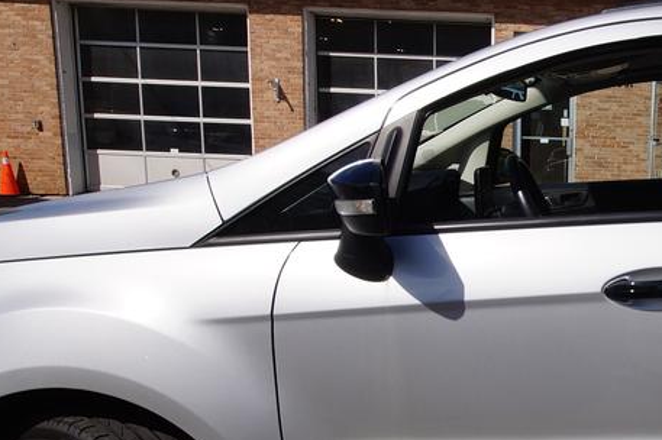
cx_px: 634
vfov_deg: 31.5
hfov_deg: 41.5
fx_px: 772
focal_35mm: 42
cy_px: 301
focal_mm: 10
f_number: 10
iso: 100
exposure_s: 1/250
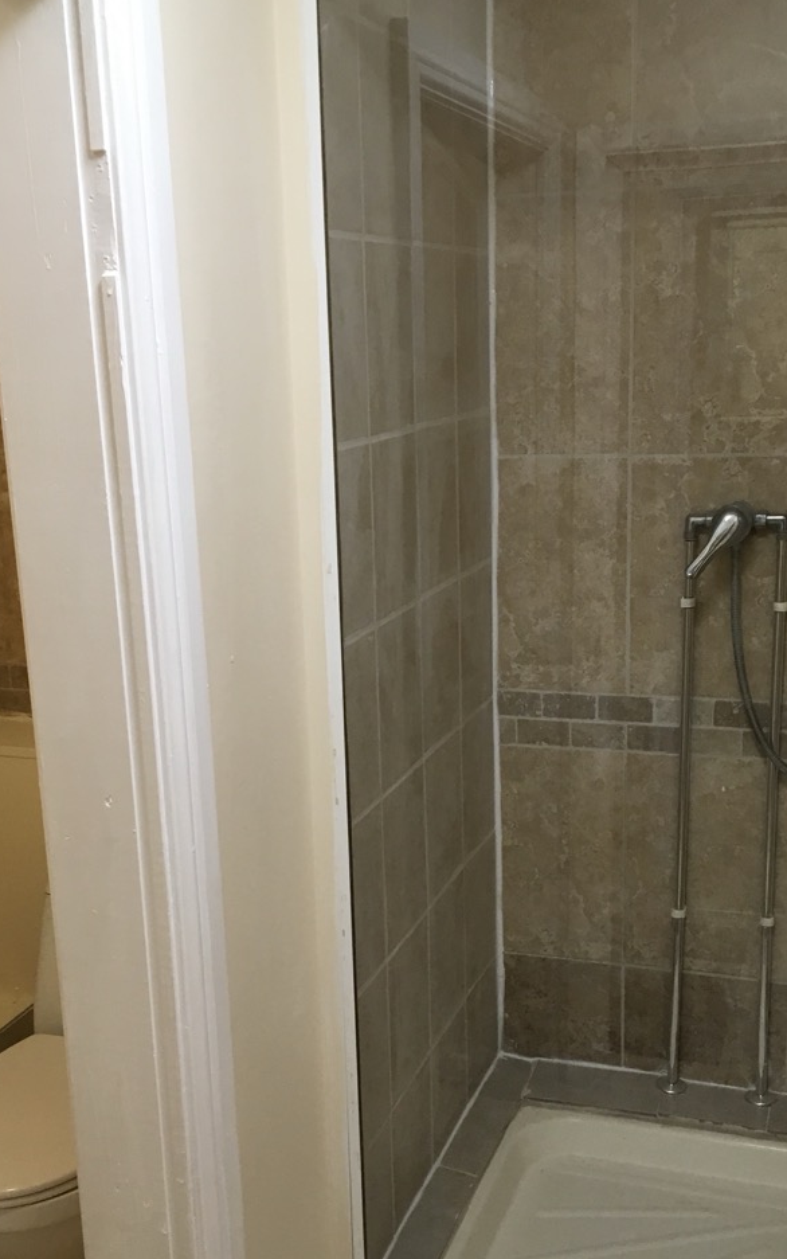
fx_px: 1441
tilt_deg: -15.9
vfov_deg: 47.0
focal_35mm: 42
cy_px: 746
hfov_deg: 30.6
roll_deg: +2.4
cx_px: 411
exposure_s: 1/33
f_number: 2.2
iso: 50
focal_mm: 4.15
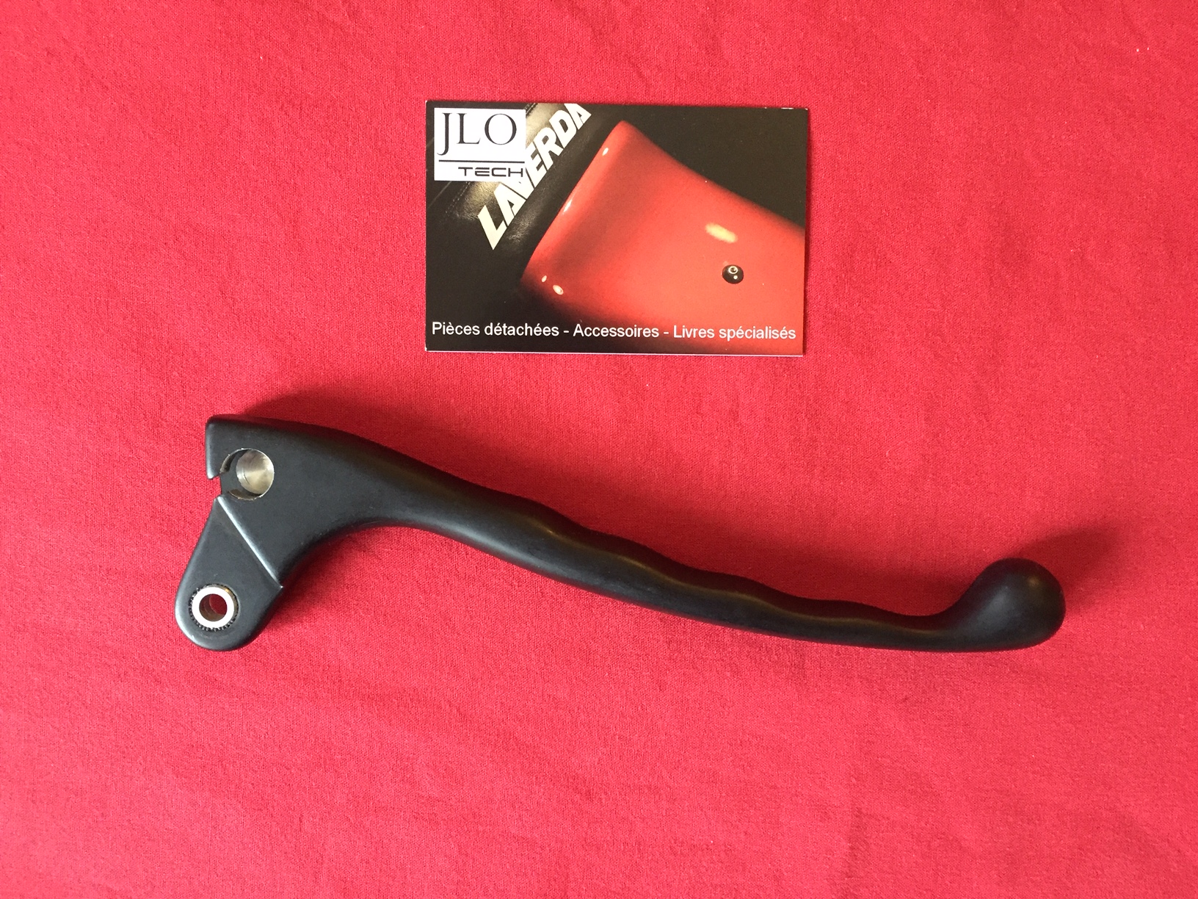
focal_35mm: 29
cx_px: 599
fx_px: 1004
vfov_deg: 48.2
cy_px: 450
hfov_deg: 61.7
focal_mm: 4.15
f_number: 2.2
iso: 500
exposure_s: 1/17
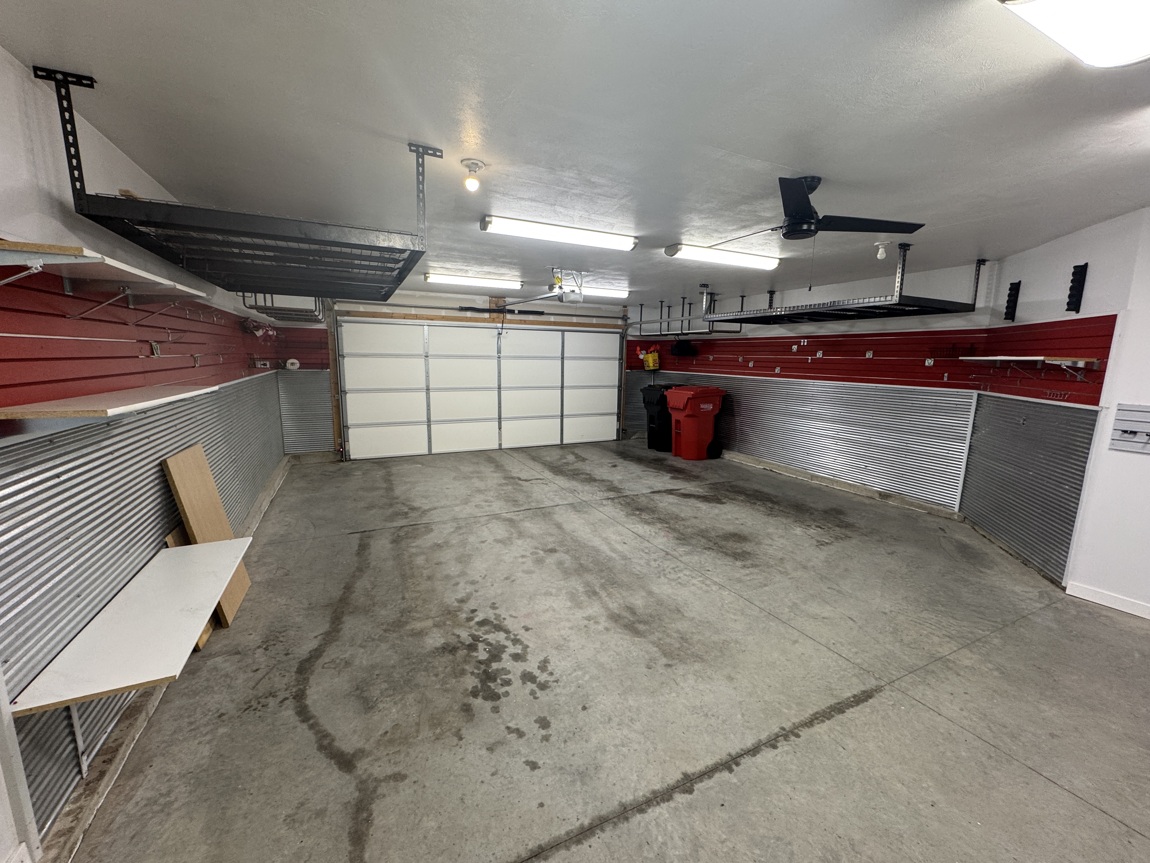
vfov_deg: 85.7
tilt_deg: -9.4
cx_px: 575
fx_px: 465
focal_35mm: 14
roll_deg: -1.4
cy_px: 432
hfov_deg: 102.1
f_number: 2.2
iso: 160
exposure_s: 1/60
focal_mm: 2.22
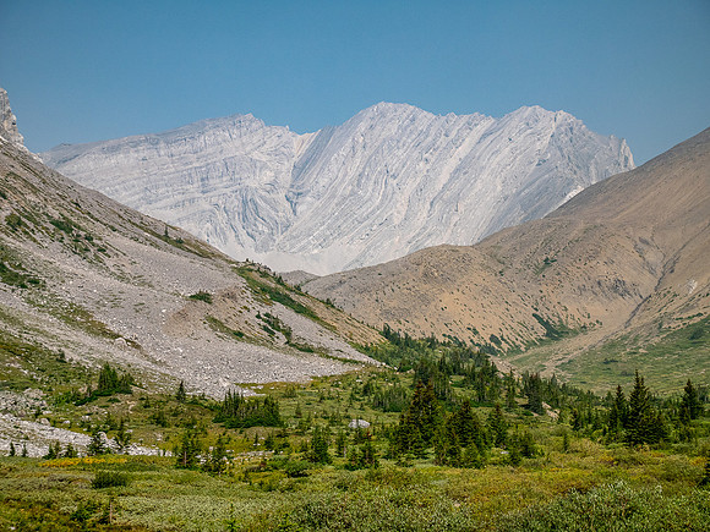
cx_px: 355
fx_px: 1313
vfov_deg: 22.9
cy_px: 266
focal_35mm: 64
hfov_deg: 30.3
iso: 200
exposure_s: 1/320
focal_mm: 32
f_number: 8
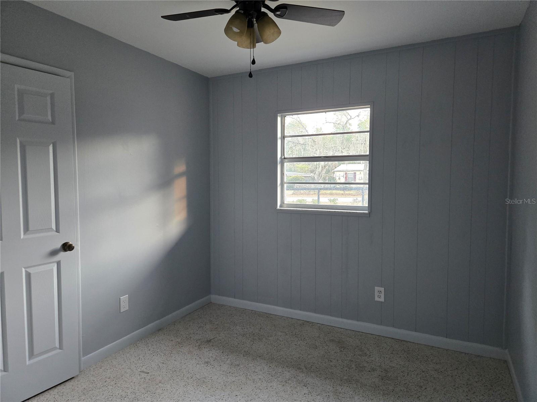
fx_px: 357
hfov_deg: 73.9
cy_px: 201
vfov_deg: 58.9
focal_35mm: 23
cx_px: 268
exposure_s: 1/60
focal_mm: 5.4
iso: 500
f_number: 1.8
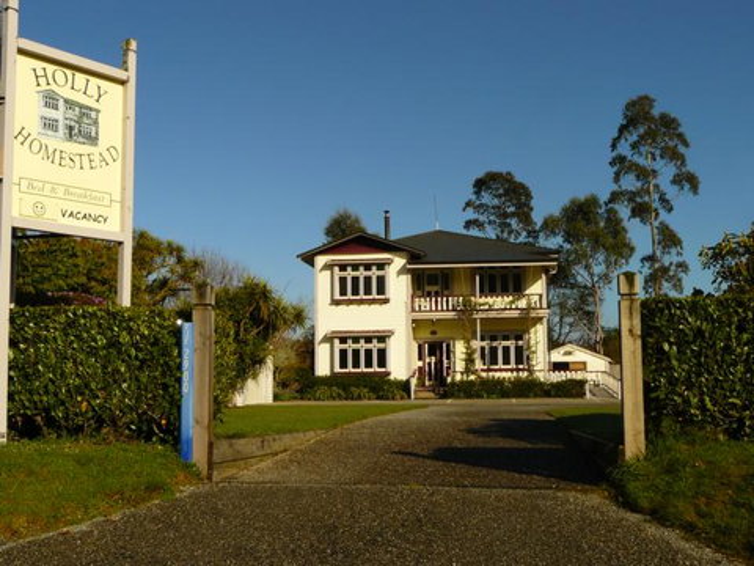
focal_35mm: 43
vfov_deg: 33.6
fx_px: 937
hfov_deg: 43.9
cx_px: 377
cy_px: 283
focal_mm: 7.1
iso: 100
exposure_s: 1/400
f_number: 7.1
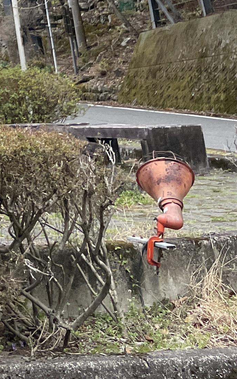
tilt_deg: +14.7
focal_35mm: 101
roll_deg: +1.3
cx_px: -383
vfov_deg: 19.0
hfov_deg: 10.6
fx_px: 1043
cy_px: -122
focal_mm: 4.2
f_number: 1.6
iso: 32
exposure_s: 1/988
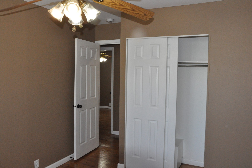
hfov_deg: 59.6
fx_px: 220
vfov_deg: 41.6
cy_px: 84
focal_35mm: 32
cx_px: 126
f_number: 11
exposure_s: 1/200
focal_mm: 21
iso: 3200
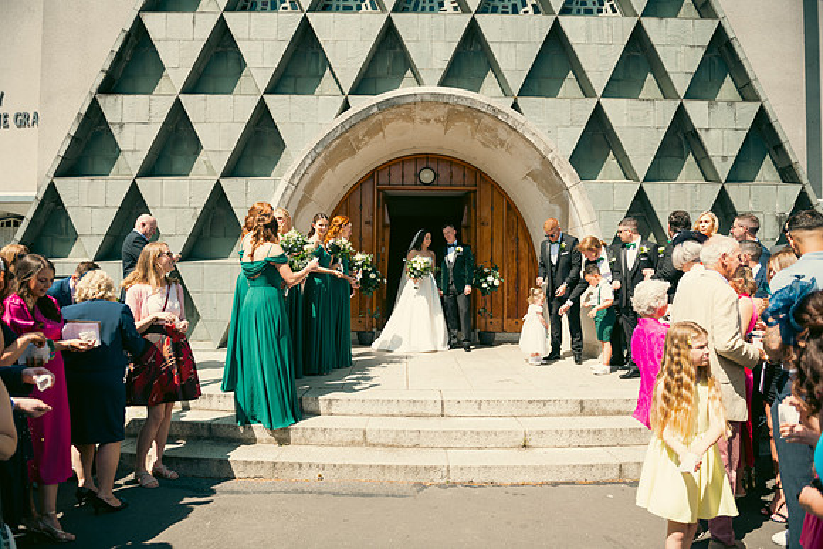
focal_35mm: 24
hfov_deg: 73.7
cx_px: 412
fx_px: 549
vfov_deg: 53.2
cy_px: 274
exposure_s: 1/800
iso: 100
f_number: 3.5
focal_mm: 24
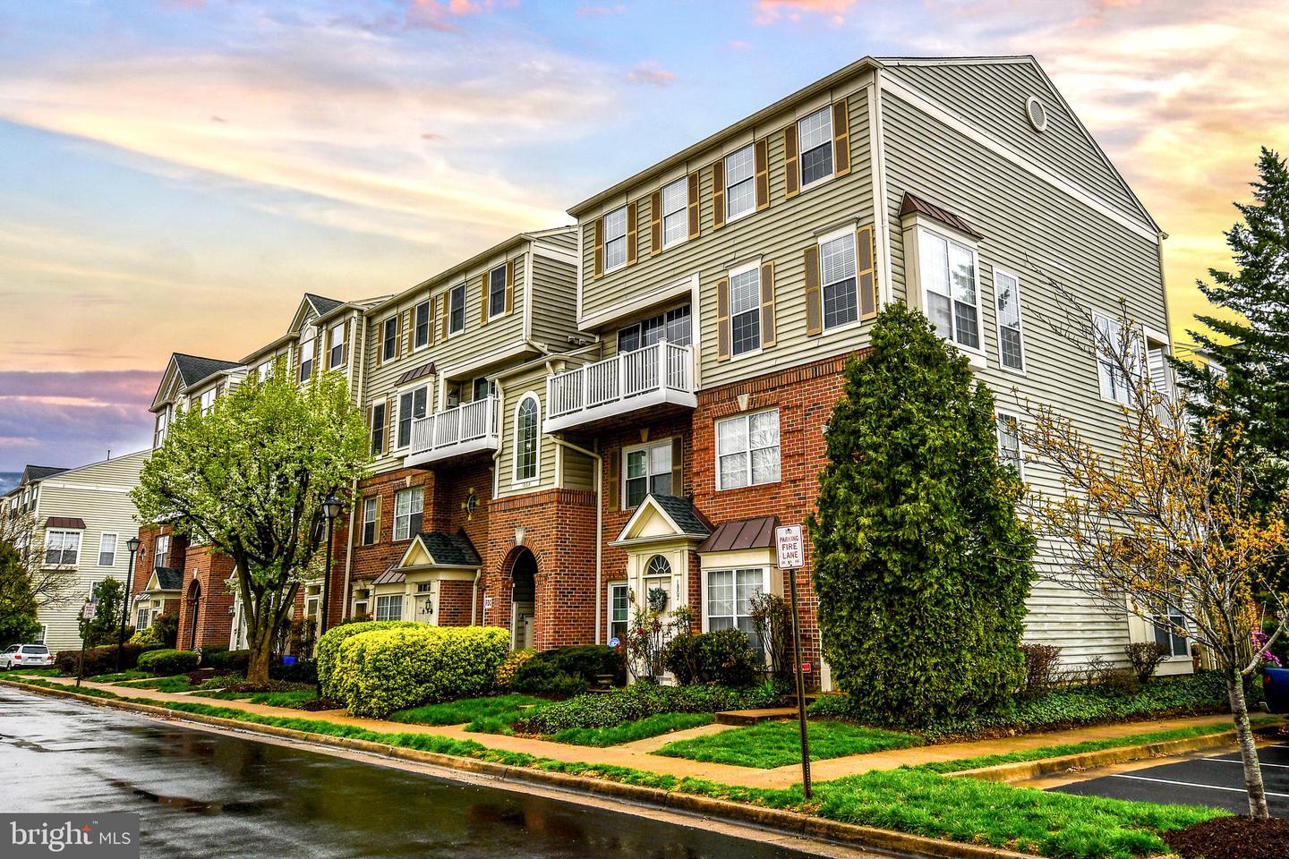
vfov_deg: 59.5
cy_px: 430
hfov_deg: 81.2
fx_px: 752
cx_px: 644
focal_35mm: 21
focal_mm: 14
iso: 100
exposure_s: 1/250
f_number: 8
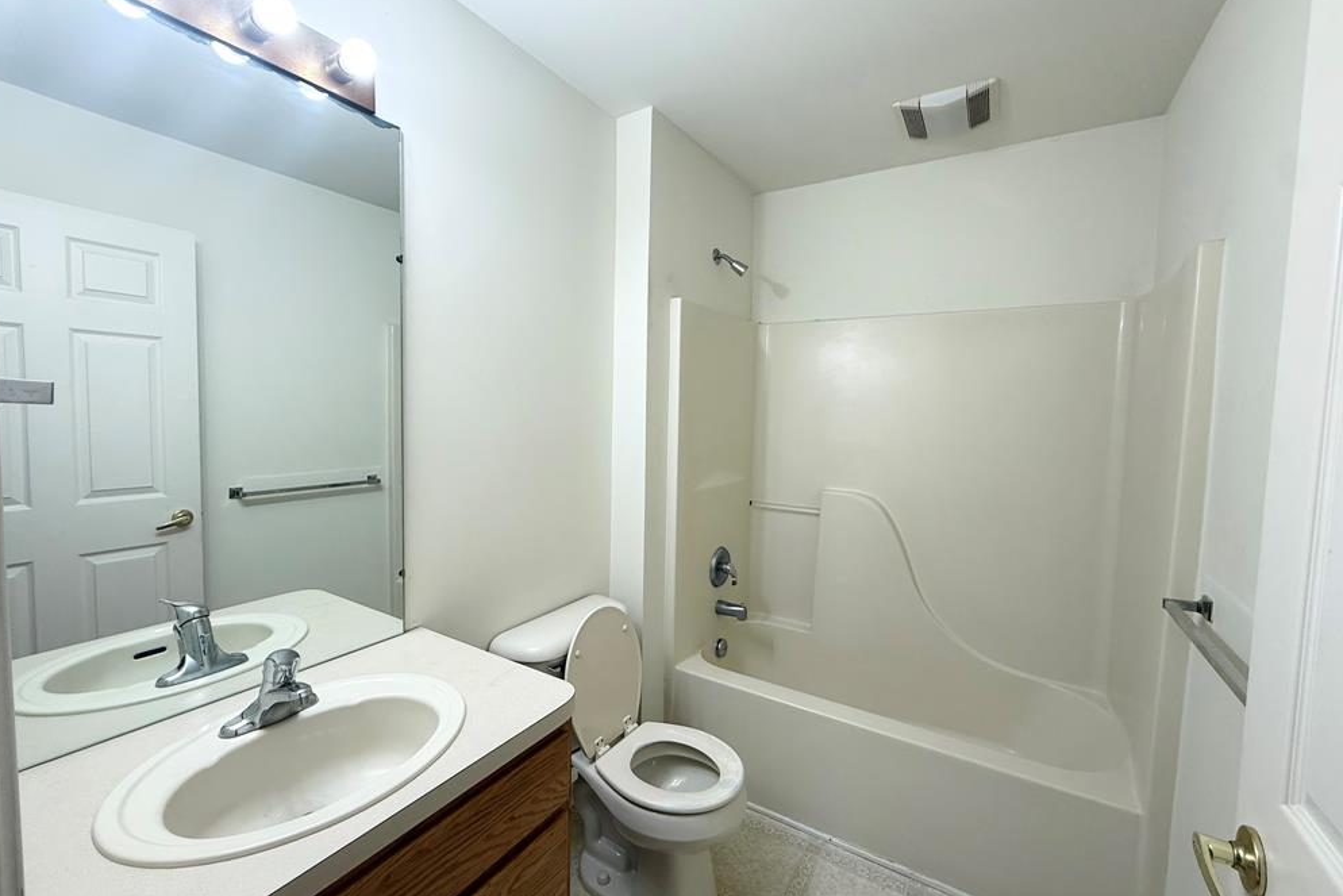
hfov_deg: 100.4
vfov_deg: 77.3
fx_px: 560
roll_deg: -1.5
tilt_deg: -4.0
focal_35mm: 15
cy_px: 445
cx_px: 674
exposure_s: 1/120
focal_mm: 2.22
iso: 125
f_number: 2.2
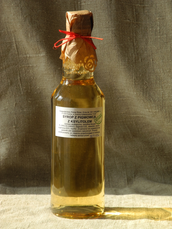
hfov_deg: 7.4
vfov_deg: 9.9
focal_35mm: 200
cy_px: 114
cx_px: 86
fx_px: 1325
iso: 100
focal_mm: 42.6
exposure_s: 1/177
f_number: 5.6
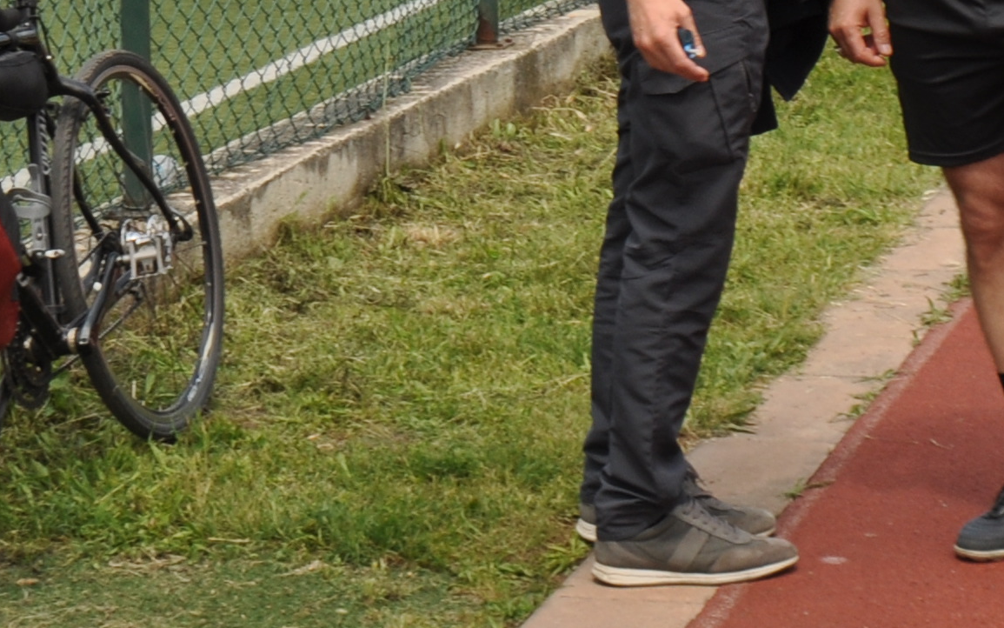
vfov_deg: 9.2
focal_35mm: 136
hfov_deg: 15.3
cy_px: -516
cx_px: 356
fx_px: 3721
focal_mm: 24
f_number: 8
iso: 200
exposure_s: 1/250
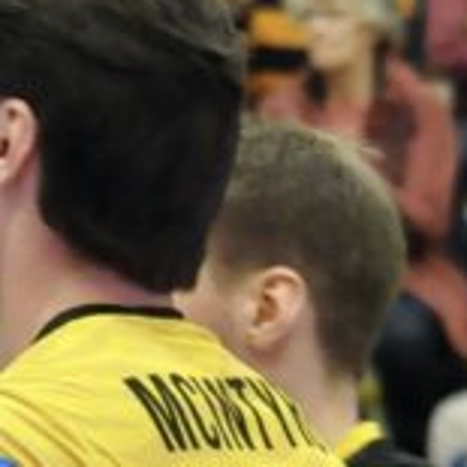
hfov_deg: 3.0
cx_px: -578
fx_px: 8990
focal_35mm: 589
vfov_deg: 3.0
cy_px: 869
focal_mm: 70
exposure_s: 1/125
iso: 1600
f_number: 4
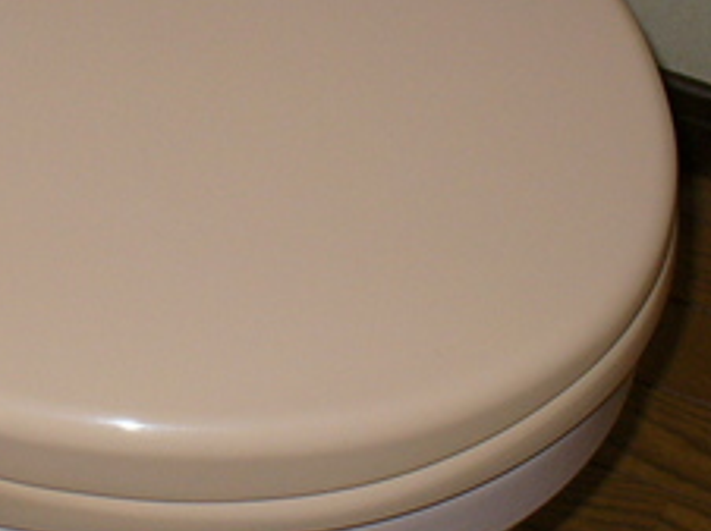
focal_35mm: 105
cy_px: 173
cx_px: 151
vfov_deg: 14.0
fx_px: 2154
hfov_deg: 18.6
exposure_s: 1/60
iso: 100
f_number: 2.8
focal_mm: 6.1
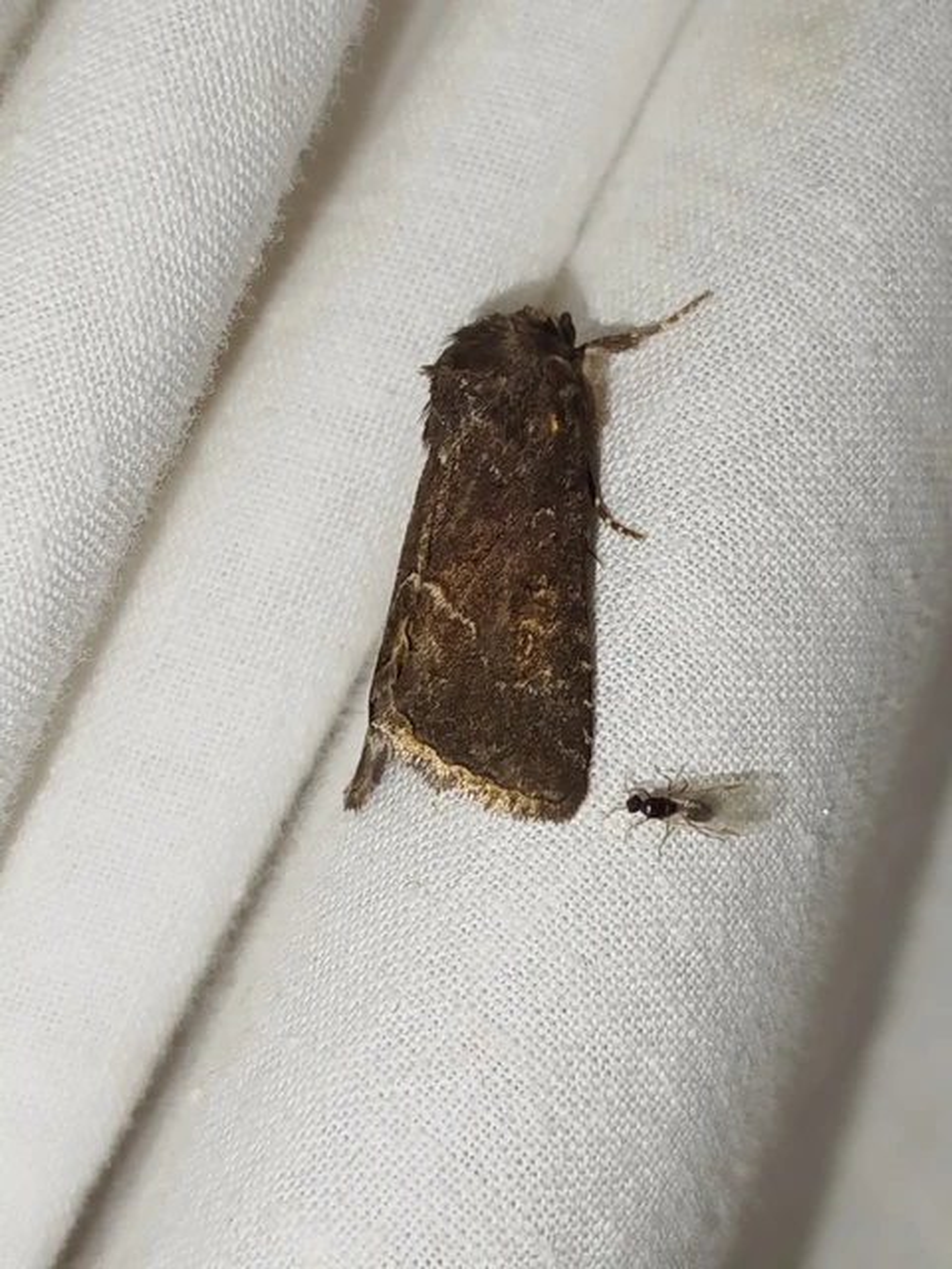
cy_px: 634
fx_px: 2640
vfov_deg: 27.0
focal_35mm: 72
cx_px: 476
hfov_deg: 20.4
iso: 64
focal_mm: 5.31
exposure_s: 1/50
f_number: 1.7
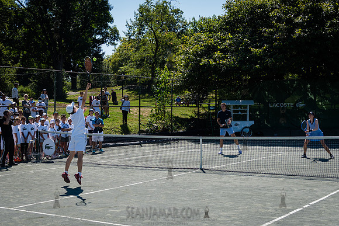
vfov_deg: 25.3
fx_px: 503
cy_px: 134
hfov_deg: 37.1
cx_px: 133
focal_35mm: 53
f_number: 3.5
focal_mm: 36
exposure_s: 1/1600
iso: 200
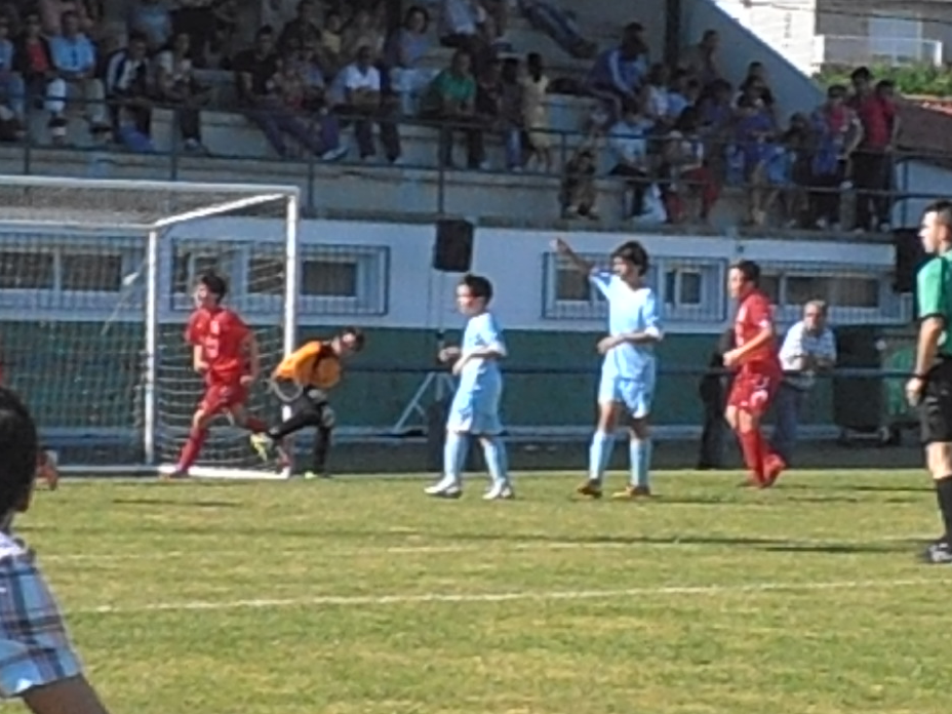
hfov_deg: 8.1
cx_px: 654
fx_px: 6738
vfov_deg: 6.1
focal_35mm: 245
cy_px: 400
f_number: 14
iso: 400
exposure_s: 1/200
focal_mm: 19.64
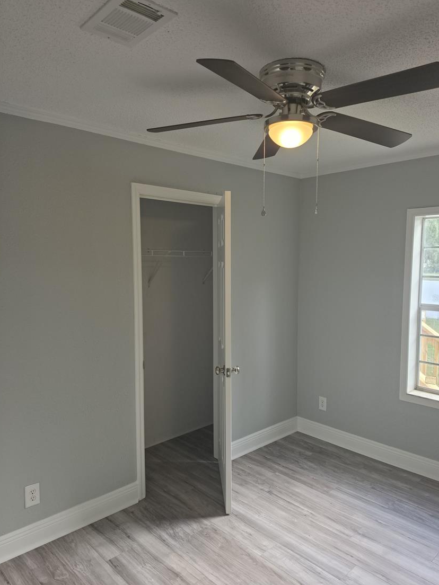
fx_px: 423
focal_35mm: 25
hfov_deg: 54.8
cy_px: 298
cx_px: 232
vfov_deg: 69.4
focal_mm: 6.5
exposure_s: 1/120
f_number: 1.4
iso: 50
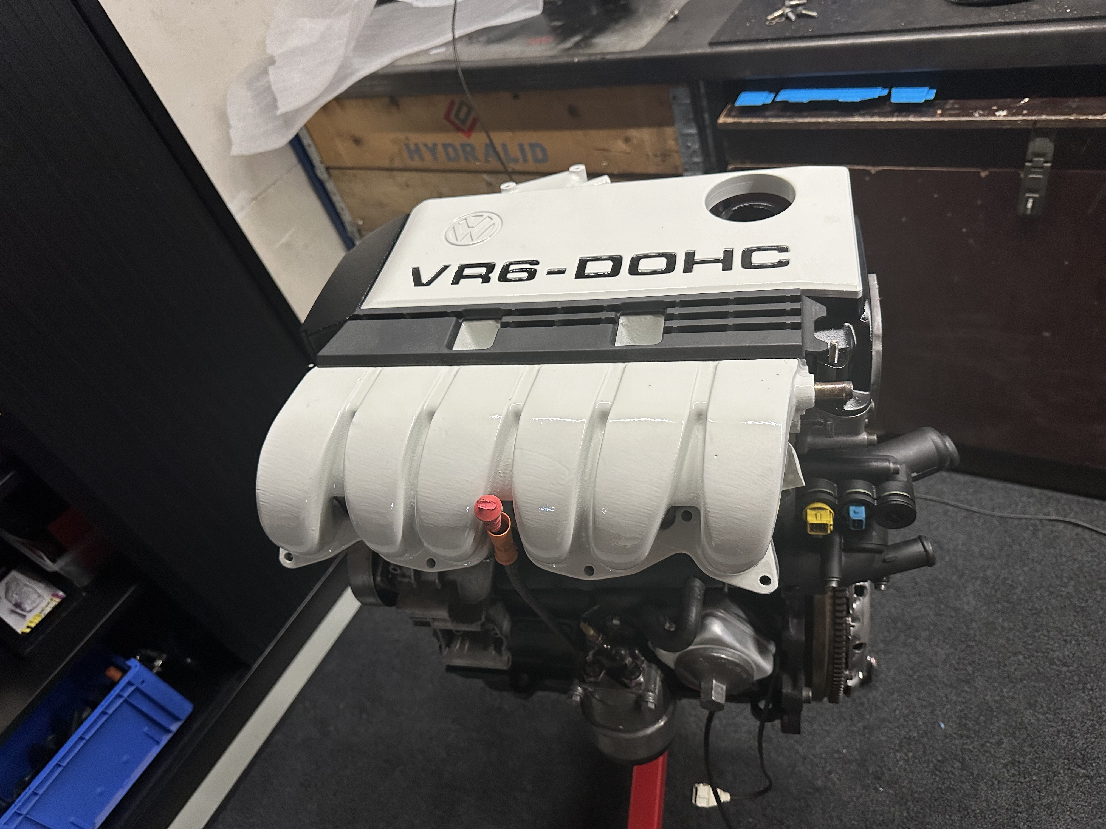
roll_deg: +21.4
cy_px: 414
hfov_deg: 71.6
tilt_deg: -42.7
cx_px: 553
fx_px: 767
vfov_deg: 56.8
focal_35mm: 24
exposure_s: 1/50
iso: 320
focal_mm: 6.86
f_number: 1.78
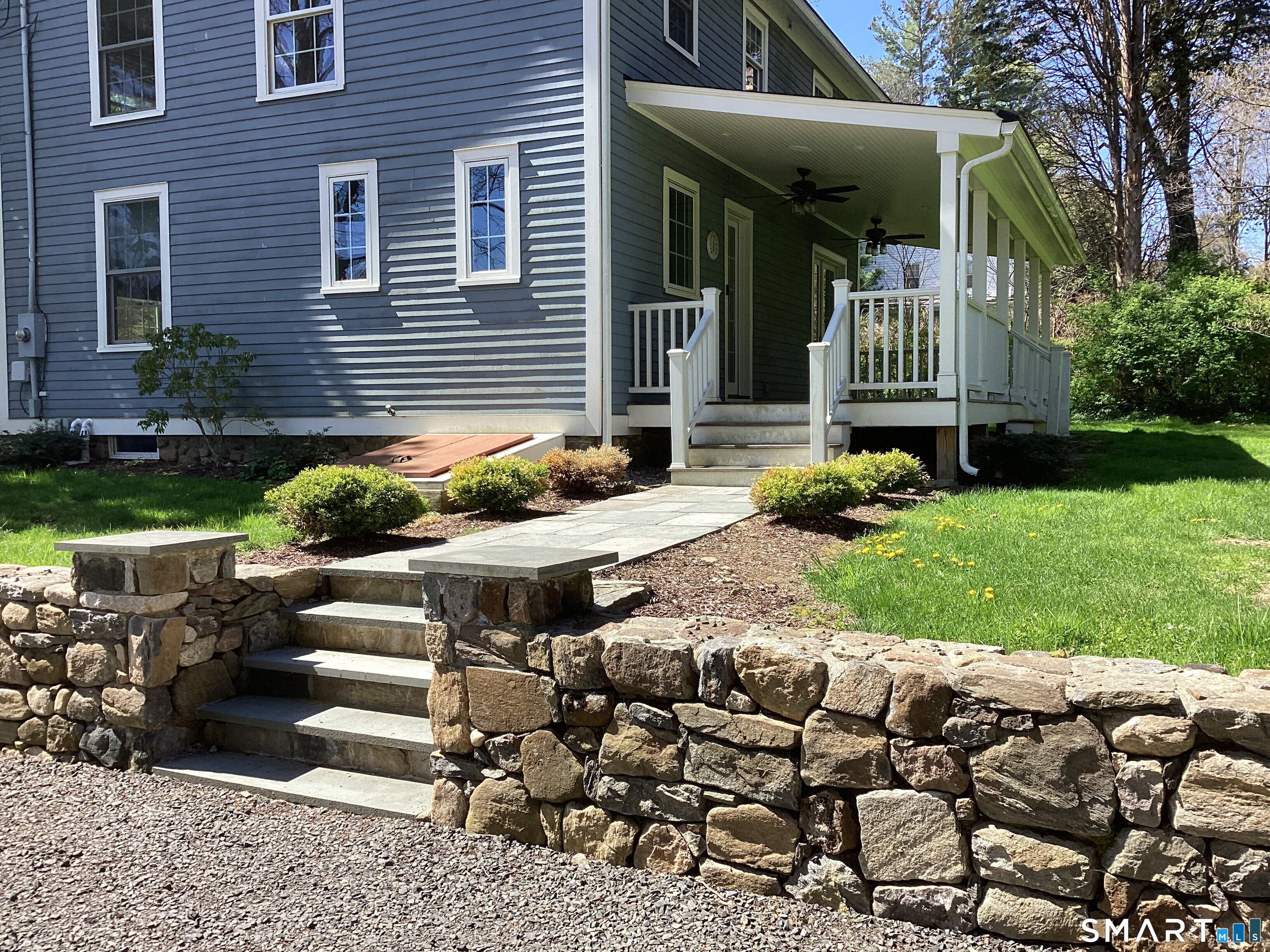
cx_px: 635
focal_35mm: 31
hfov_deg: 58.4
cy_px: 476
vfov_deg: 45.4
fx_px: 1137
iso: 25
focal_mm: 3.3
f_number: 2.4
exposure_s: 1/529
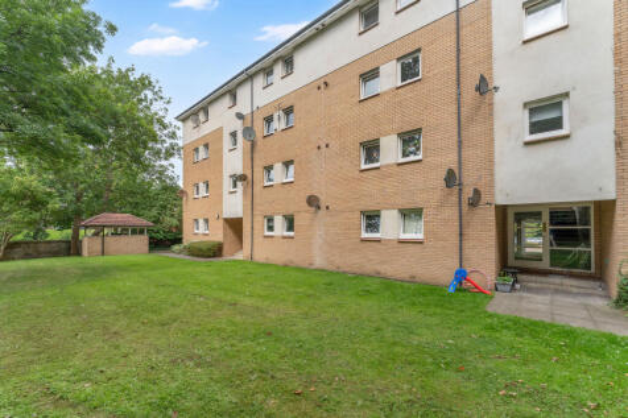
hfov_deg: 104.3
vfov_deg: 81.2
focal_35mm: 14
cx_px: 314
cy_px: 209
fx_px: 244
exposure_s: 1/320
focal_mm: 14
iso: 200
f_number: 5.6
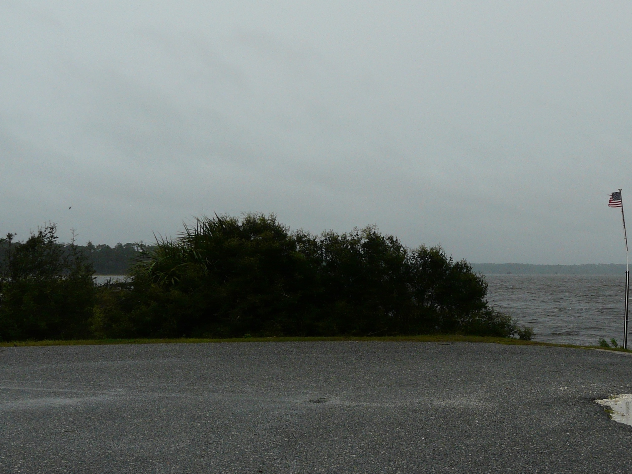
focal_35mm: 64
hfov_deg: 30.0
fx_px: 1168
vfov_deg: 22.9
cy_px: 202
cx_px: 428
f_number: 5
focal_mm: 6.5
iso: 100
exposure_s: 1/250
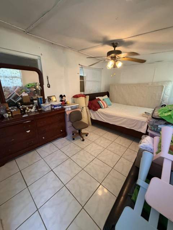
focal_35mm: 14
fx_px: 93
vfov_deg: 102.1
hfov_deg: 85.7
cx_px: 86
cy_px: 115
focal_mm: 2.22
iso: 500
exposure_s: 1/60
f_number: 2.2
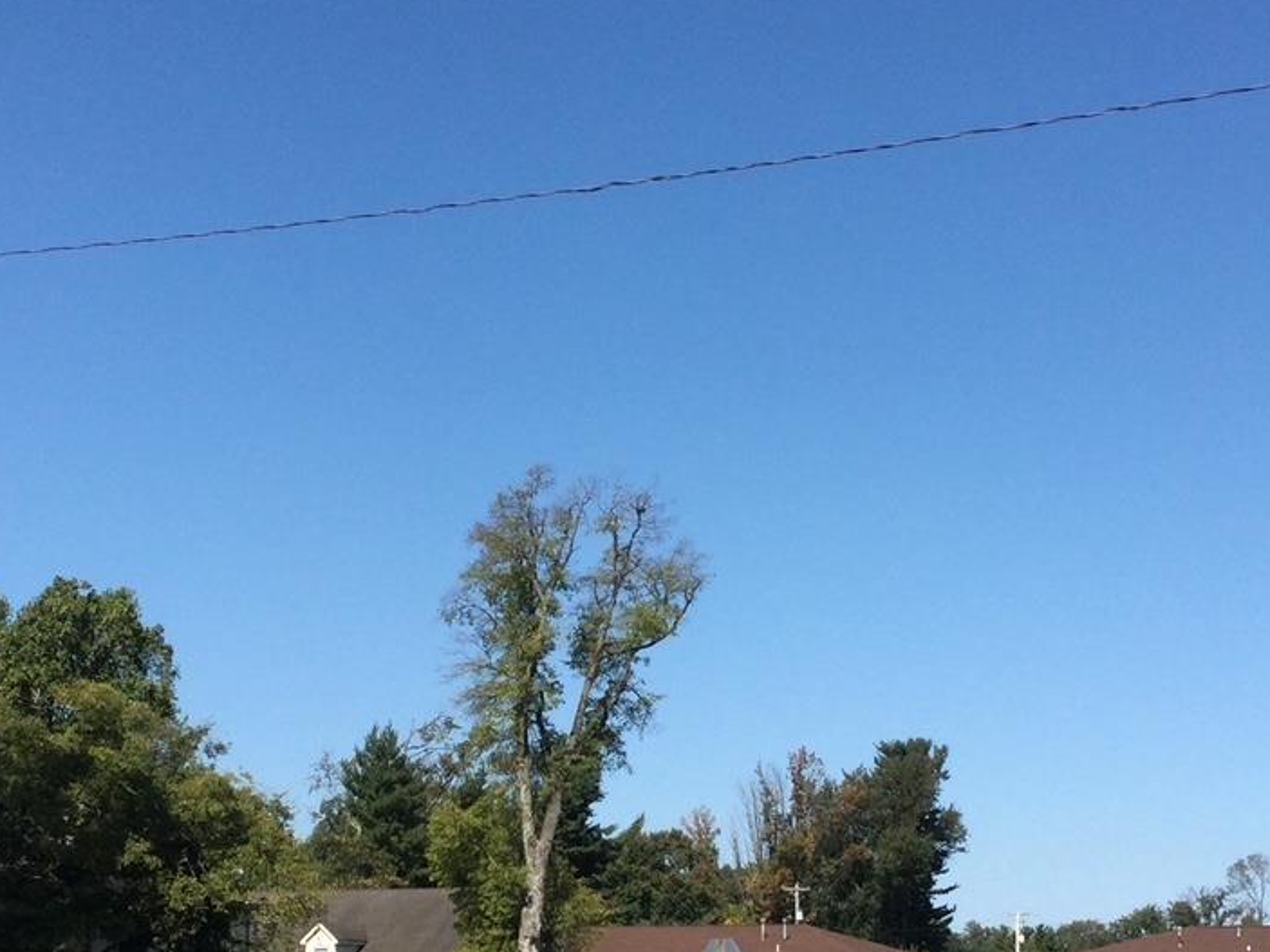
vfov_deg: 20.4
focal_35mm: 72
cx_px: 612
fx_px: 2641
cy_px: 573
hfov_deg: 27.0
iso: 25
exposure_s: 1/1456
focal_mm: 3.3
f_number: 2.4
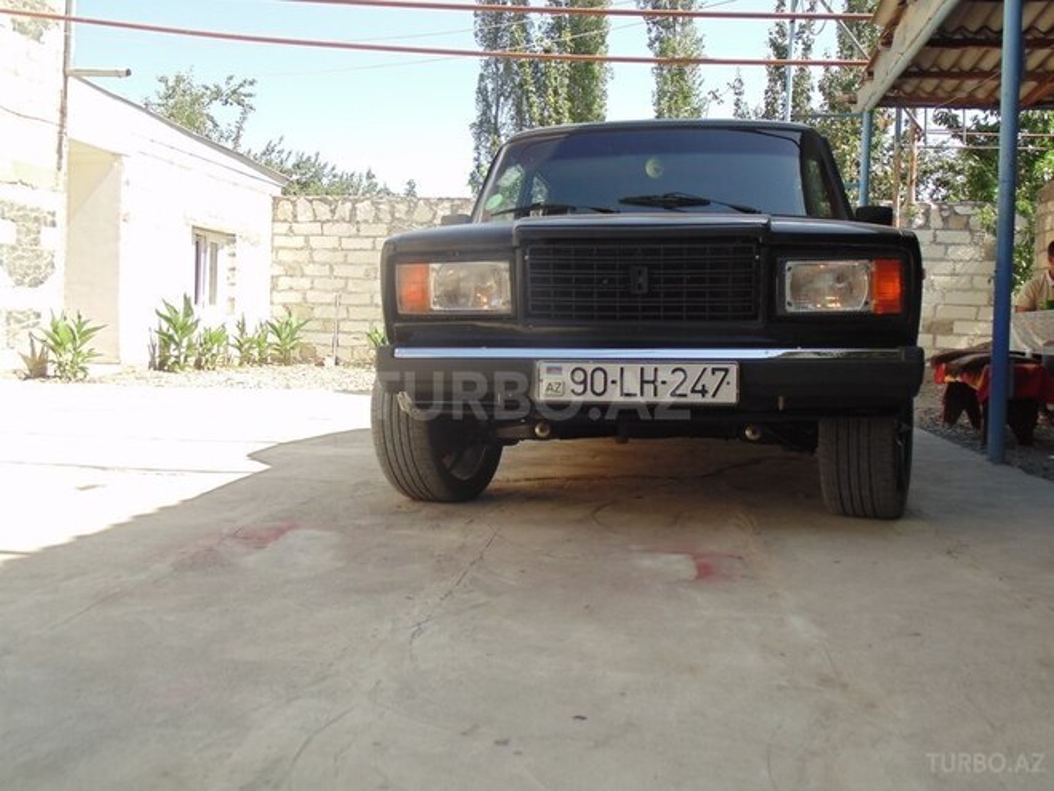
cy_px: 396
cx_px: 527
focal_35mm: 34
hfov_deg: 54.0
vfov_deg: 41.8
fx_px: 1035
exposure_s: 1/250
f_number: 3.3
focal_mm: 6.1
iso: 80
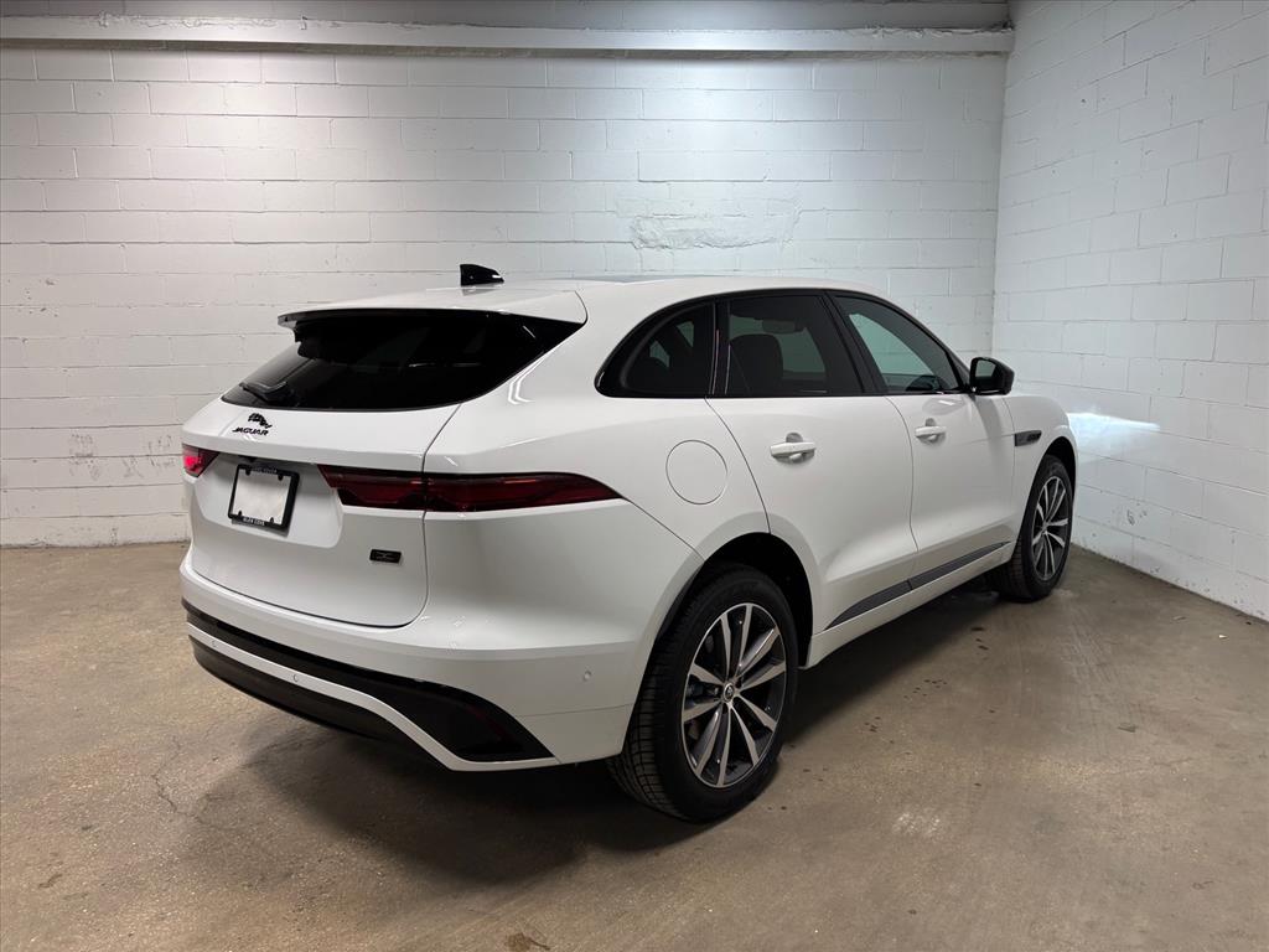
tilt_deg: -9.4
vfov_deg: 53.1
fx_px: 953
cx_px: 634
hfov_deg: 67.3
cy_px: 476
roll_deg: +0.4
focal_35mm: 26
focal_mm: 5.96
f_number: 1.6
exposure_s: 1/391
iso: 50
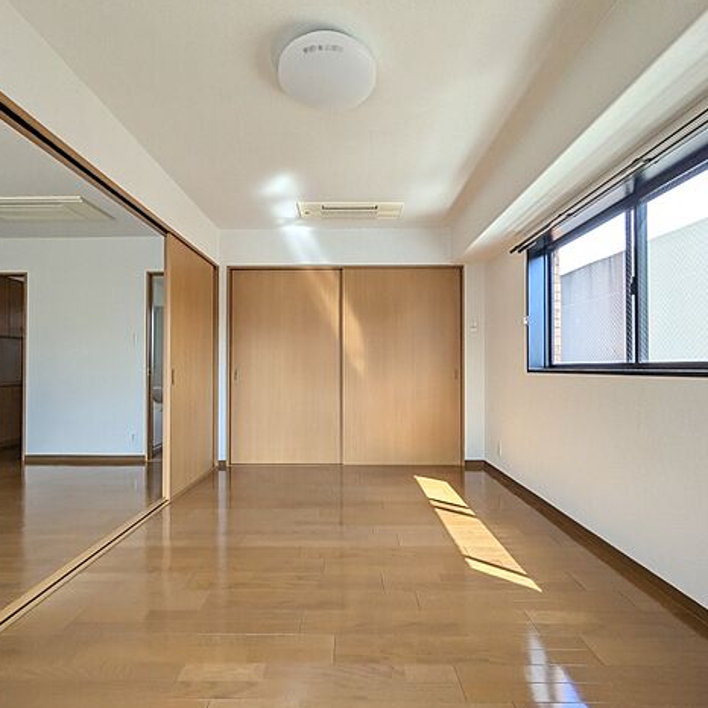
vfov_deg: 84.0
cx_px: 343
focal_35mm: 17
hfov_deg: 83.9
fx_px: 393
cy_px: 363
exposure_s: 1/507
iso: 111
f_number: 2.2
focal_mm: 1.83
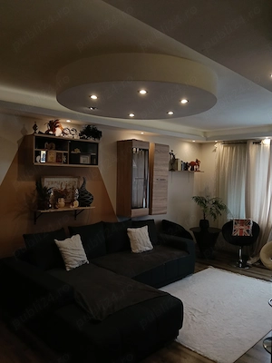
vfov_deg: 65.3
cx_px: 136
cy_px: 182
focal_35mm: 27
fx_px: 283
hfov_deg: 51.4
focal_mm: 3.98
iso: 80
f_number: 2.8
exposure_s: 1/33.3
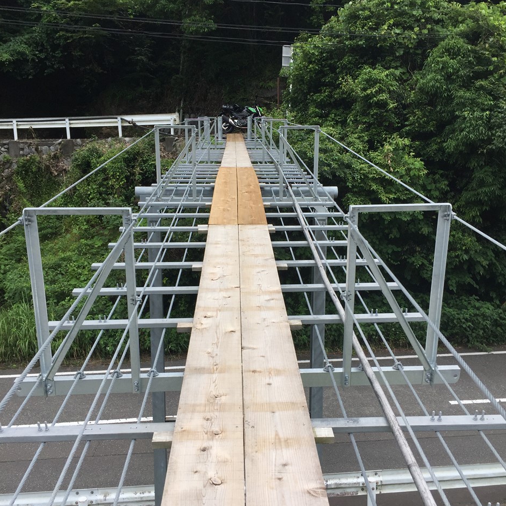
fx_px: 579
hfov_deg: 47.2
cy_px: 267
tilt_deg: -9.8
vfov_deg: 47.2
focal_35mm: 35
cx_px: 258
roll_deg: +0.0
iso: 32
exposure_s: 1/1041
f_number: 2.2
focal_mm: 4.15
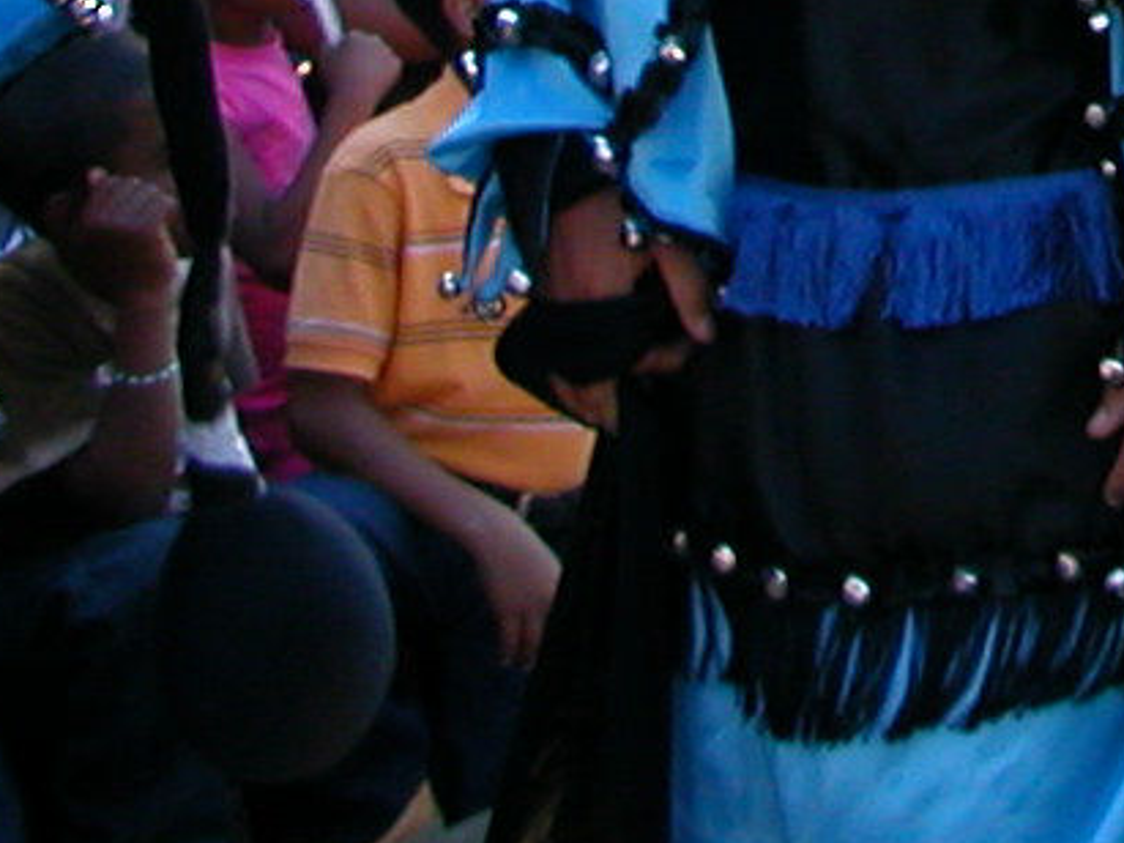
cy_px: -794
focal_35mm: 144
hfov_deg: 12.8
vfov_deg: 9.7
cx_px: 1819
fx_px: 4674
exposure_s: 1/211
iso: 100
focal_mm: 5.6
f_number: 2.7
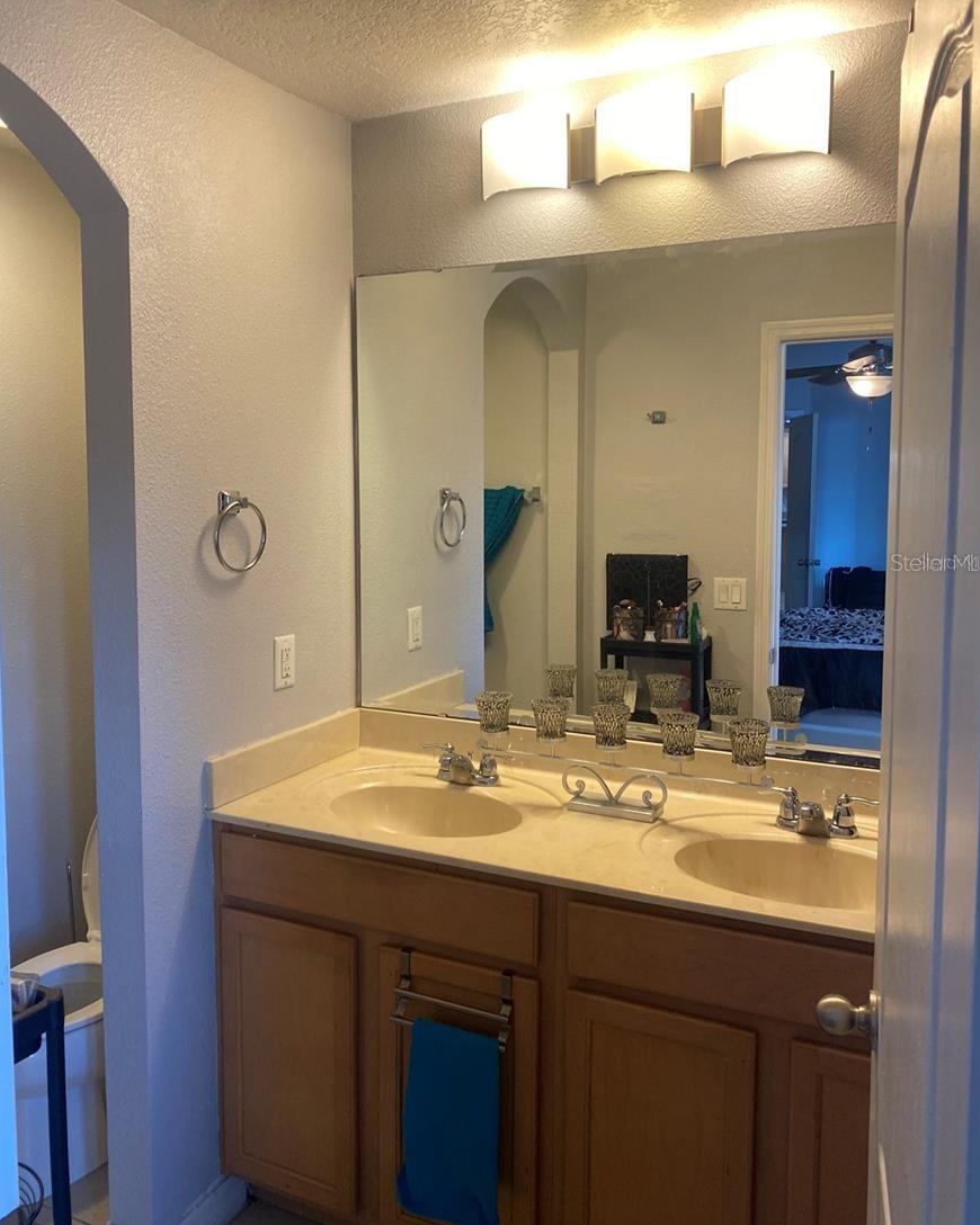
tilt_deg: -4.3
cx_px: 490
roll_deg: +0.2
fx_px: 1015
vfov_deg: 62.1
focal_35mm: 28
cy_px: 562
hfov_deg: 51.5
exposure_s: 1/60
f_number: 1.8
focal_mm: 4.25
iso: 80
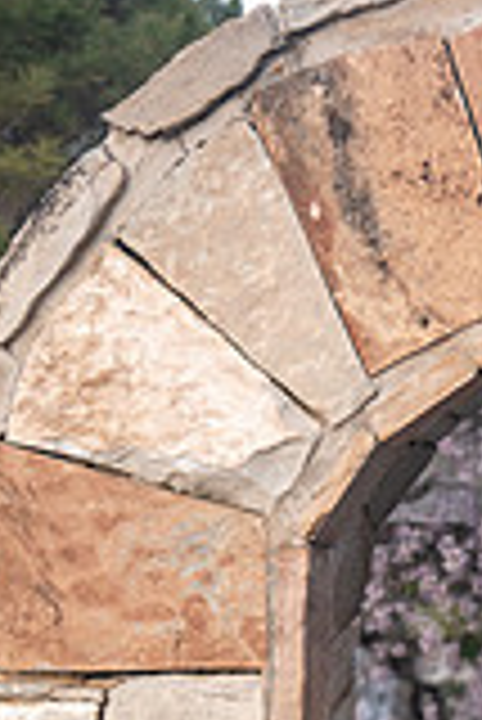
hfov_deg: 7.8
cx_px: 667
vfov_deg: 11.4
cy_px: 986
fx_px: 3487
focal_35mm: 174
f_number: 4.5
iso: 500
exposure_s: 1/125
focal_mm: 62
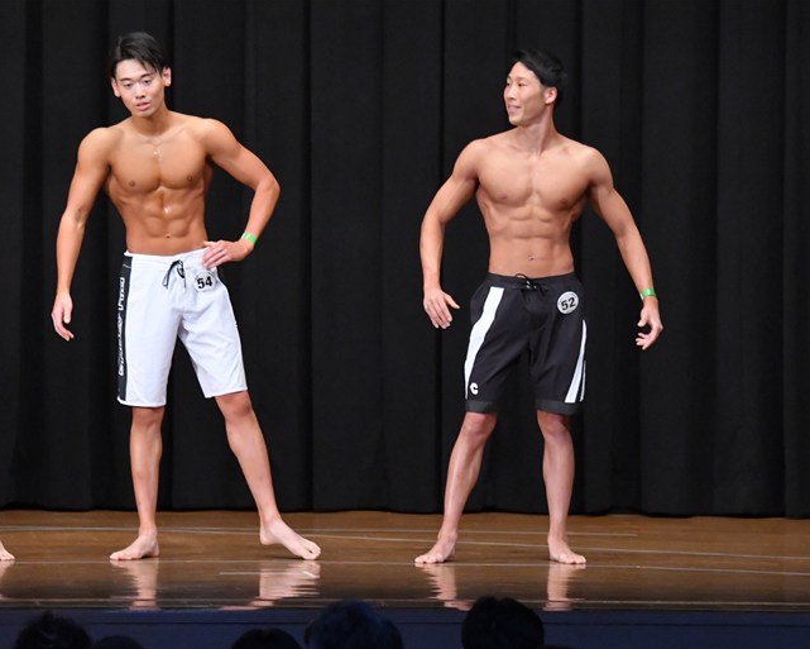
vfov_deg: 6.3
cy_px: 324
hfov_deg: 7.9
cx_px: 349
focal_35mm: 246
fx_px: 5898
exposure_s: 1/400
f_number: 5.6
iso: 8000
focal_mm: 145
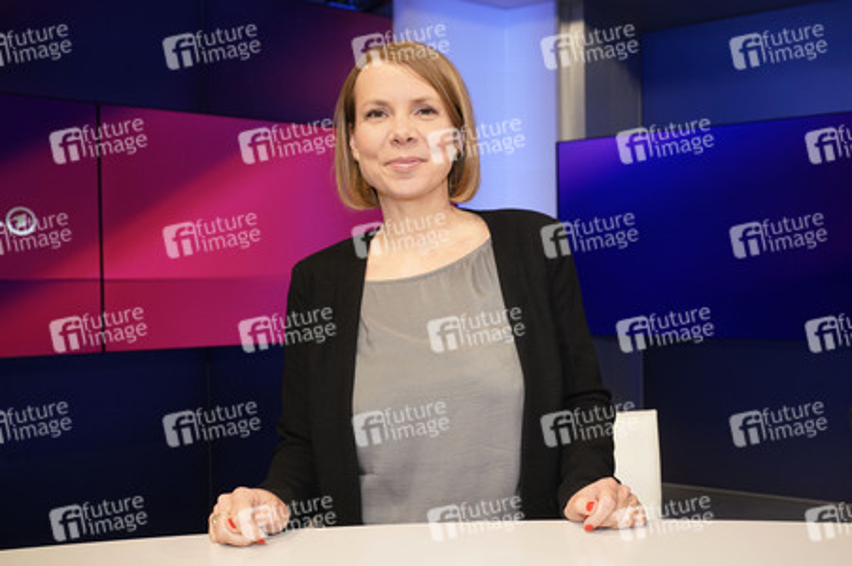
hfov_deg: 58.8
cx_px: 426
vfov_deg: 41.1
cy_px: 283
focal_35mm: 32
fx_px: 757
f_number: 5
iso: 2000
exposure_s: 1/125
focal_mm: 32
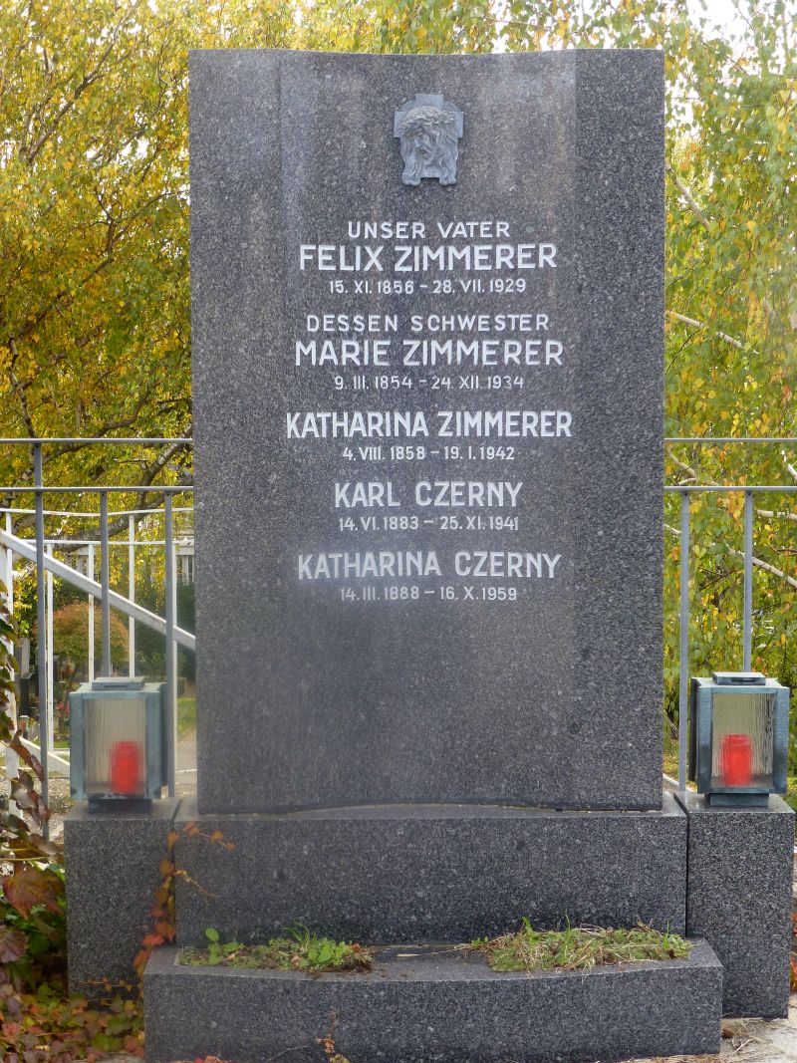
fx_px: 2027
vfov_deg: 29.4
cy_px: 532
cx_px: 398
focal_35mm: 66
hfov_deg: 22.2
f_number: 4.9
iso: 200
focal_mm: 11.7
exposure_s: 1/160
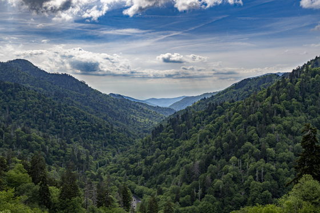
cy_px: 106
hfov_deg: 50.7
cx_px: 160
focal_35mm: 38
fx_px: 338
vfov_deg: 35.0
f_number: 10
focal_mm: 25.7
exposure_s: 1/160
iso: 100
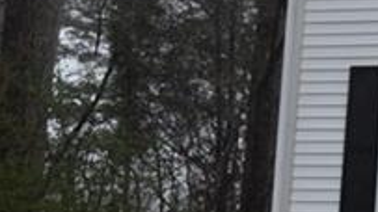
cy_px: 100
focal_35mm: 238
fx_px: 2385
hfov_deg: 8.4
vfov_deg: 5.1
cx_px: 862
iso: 360
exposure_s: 1/250
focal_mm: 30
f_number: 8
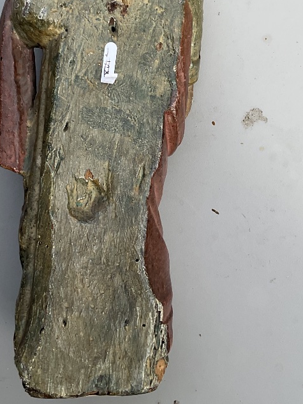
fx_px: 642
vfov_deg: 34.2
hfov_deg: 26.6
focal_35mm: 55
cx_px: 149
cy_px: 101
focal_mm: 3
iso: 16
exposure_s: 1/568
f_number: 1.8
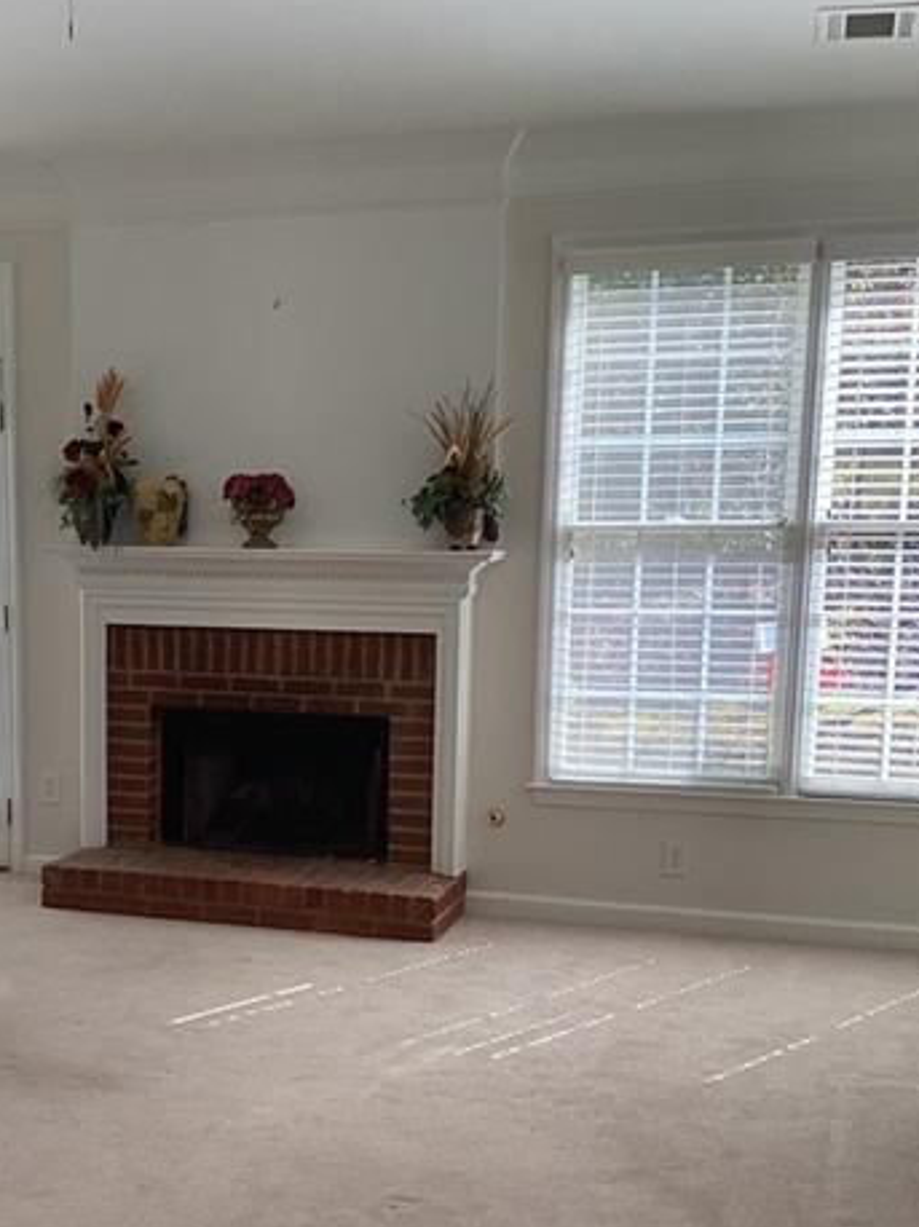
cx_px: 166
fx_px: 1842
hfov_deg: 27.4
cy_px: 841
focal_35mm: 52
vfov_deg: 36.4
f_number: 2.4
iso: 32
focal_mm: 3.3
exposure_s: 1/120
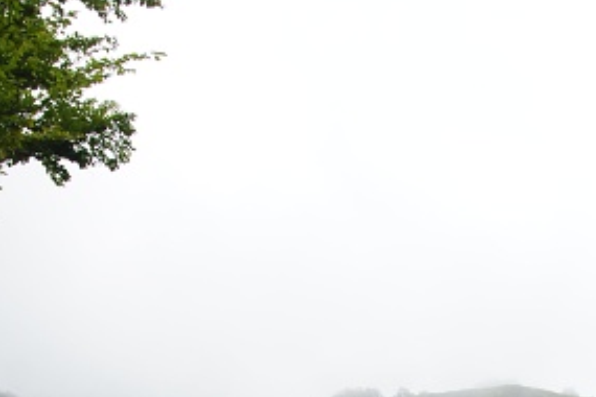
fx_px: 1258
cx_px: 458
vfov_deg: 16.8
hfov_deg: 26.3
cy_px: 537
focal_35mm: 76
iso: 200
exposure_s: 1/160
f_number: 7.1
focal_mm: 18
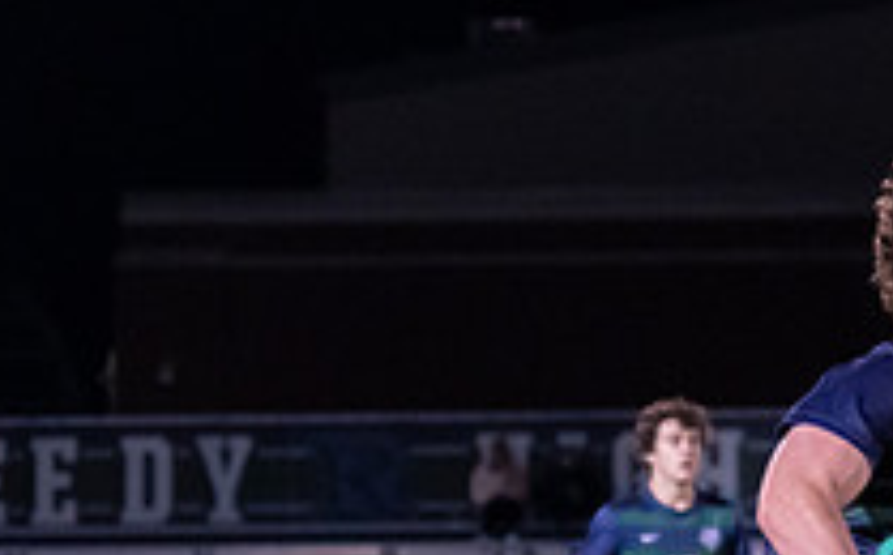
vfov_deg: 4.0
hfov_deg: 6.4
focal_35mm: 325
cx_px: 1166
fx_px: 7899
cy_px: 505
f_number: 2.8
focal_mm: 70
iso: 2500
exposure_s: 1/1000
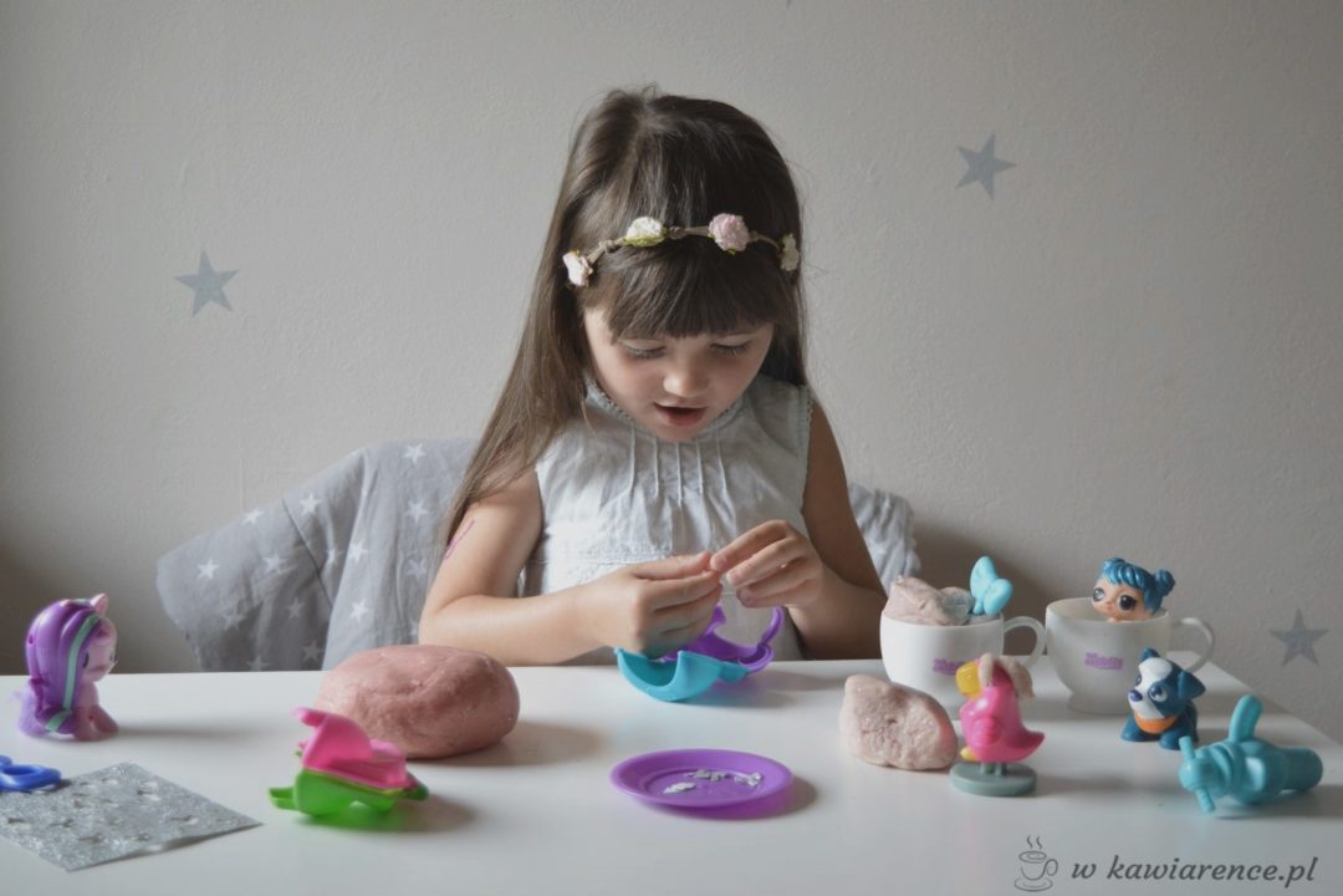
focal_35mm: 51
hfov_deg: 38.9
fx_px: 1902
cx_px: 672
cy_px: 448
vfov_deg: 26.5
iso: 800
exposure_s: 1/60
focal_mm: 34
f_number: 4.5
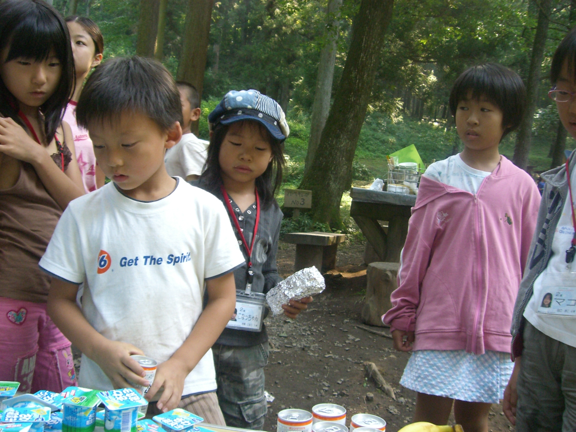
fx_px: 632
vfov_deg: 37.7
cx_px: 288
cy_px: 216
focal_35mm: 38
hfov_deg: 49.0
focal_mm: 6.2
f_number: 2.7
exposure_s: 1/100
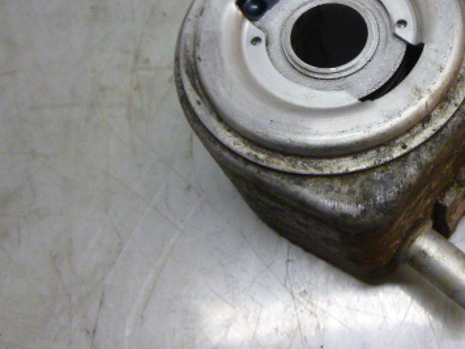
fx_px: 604
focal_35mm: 45
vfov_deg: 31.6
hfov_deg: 40.6
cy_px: 89
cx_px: 361
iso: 400
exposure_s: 1/50
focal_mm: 4.5
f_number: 3.9
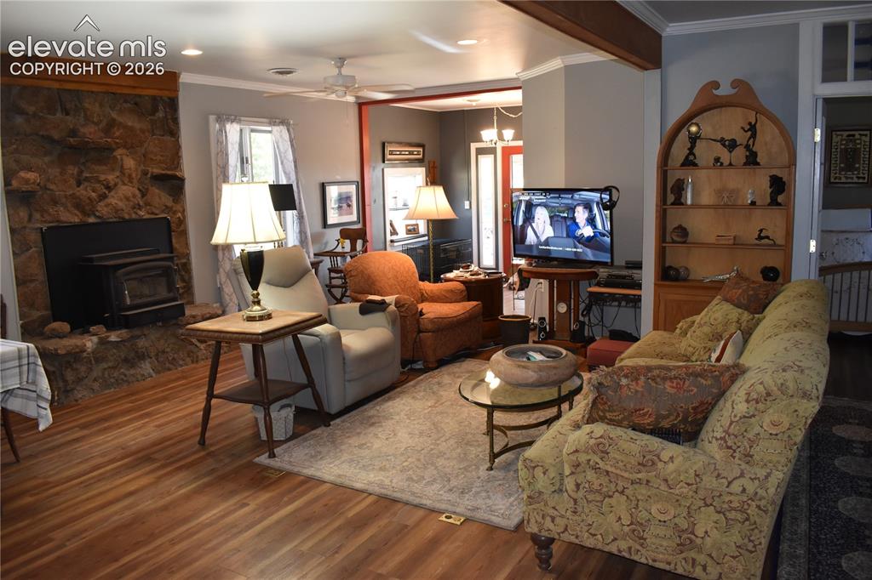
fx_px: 654
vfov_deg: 47.9
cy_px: 290
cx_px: 436
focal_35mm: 27
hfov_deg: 67.4
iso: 1400
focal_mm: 18
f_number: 5
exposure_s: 1/60
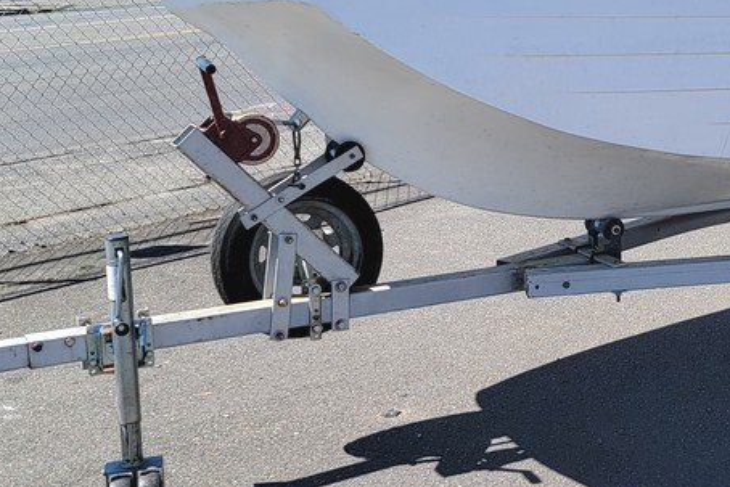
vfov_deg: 20.5
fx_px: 1339
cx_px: 677
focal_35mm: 66
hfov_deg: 29.1
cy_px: 154
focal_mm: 6.7
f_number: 1.8
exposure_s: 1/703
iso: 16
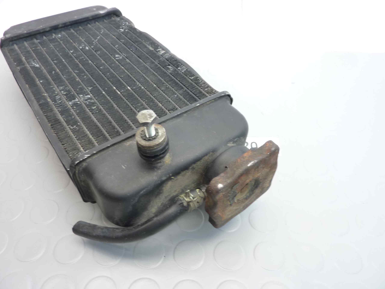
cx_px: 192
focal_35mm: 25
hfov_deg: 69.4
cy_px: 144
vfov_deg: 54.9
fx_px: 278
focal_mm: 4.1
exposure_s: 1/8
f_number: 3.3
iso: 125
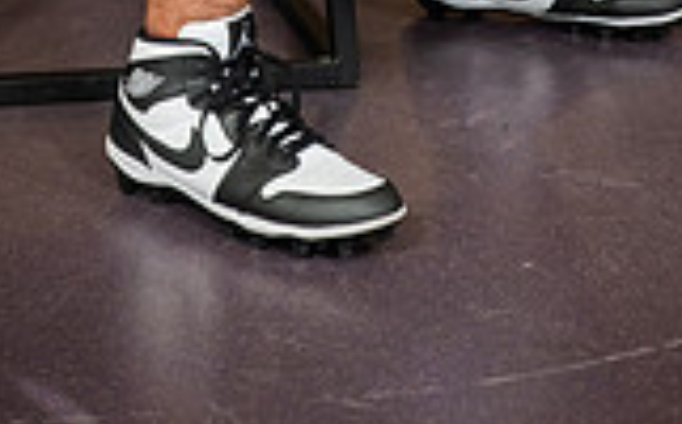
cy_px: -488
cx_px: 398
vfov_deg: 7.9
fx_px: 2913
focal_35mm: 157
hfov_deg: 13.3
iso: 800
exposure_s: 1/250
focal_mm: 55
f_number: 7.1
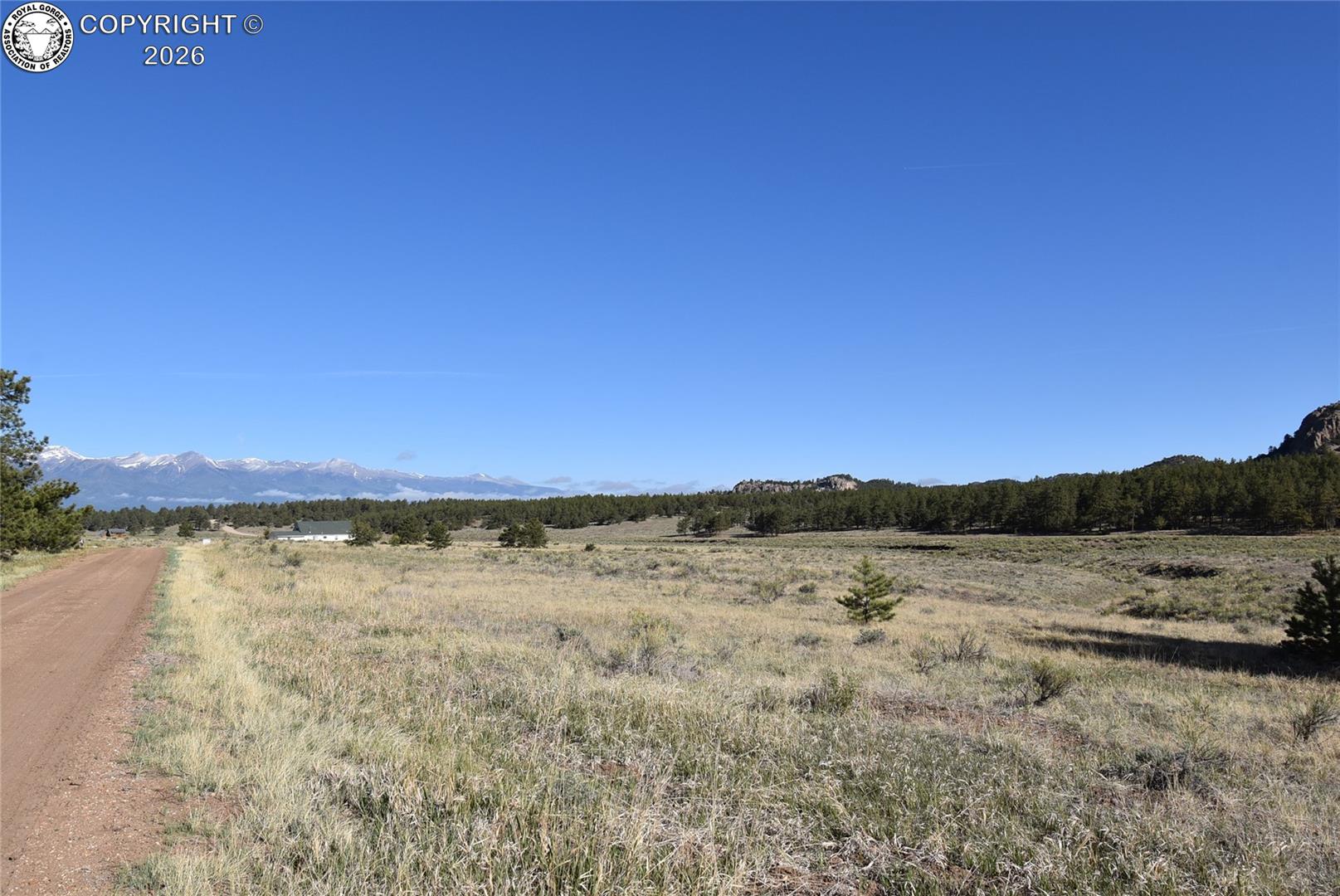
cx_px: 670
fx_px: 1006
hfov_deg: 67.3
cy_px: 448
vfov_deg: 48.0
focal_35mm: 27
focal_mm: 18
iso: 200
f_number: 11
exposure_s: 1/500
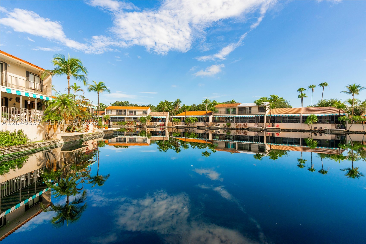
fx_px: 168
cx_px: 183
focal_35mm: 16
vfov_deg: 72.0
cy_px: 122
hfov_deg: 95.0
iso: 250
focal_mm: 11
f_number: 9
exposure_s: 1/400
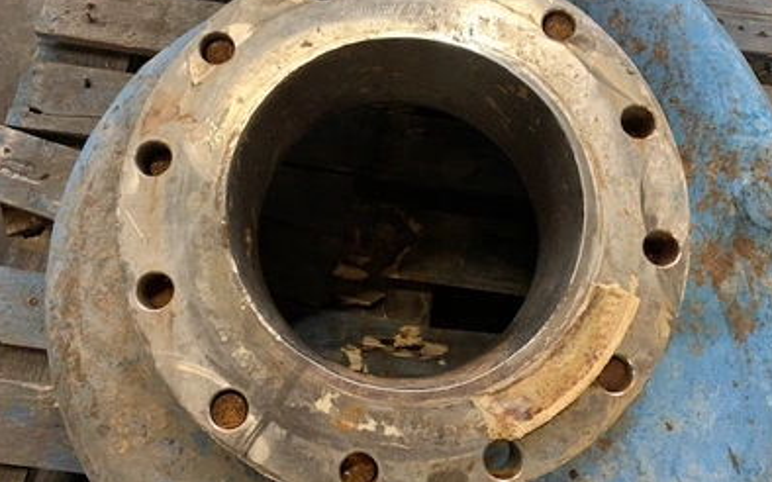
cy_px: 219
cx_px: 388
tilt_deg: -73.3
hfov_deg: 66.5
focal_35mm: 28
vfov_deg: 44.5
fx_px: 589
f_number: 1.8
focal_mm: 4.25
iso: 400
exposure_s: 1/40
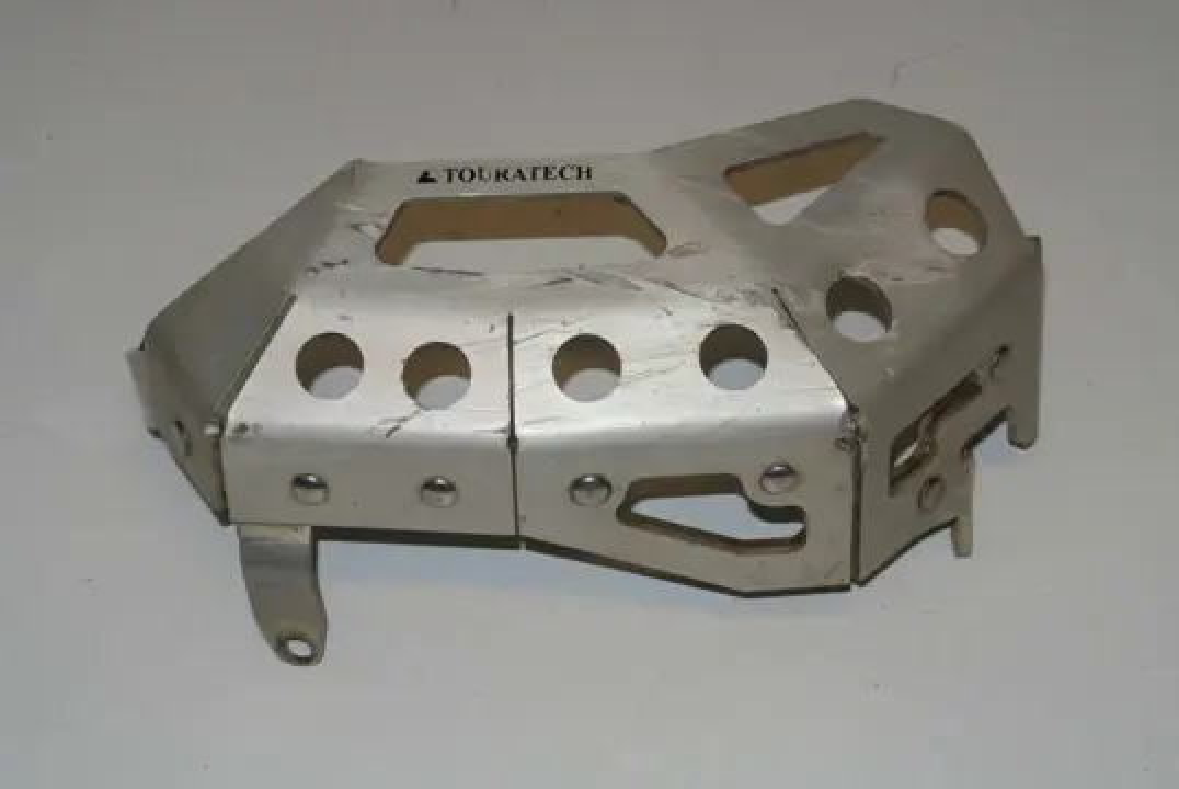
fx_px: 2656
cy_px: 394
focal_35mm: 81
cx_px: 590
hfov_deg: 25.0
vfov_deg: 16.9
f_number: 5.6
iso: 200
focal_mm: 30
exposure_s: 1/60
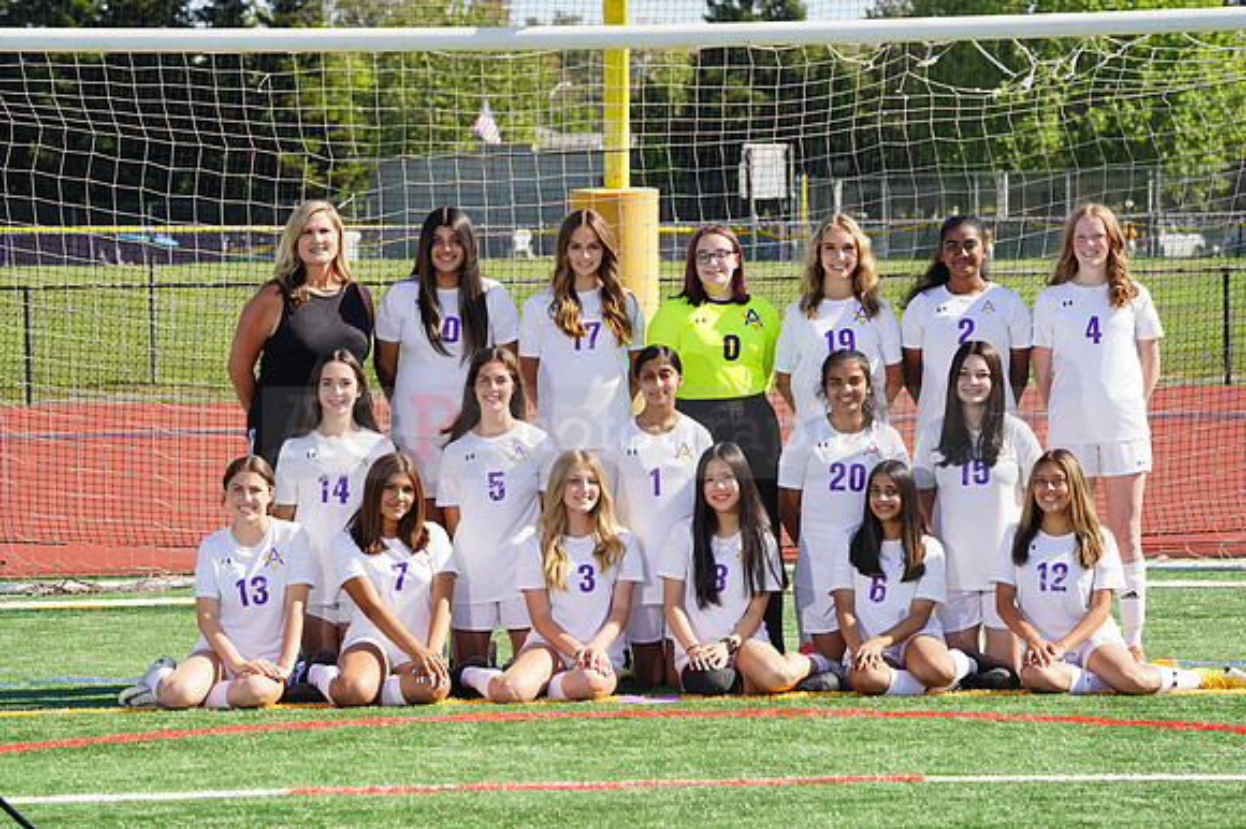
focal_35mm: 171
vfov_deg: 8.0
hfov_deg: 12.0
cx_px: 623
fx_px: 5915
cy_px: 414
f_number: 11
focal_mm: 171
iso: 200
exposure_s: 1/250
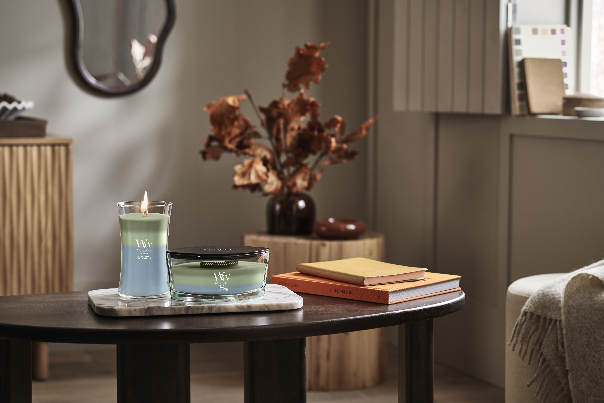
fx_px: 1426
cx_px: 302
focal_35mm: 85
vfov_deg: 16.1
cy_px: 202
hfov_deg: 23.9
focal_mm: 85
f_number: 3.5
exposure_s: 1/2.5
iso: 100
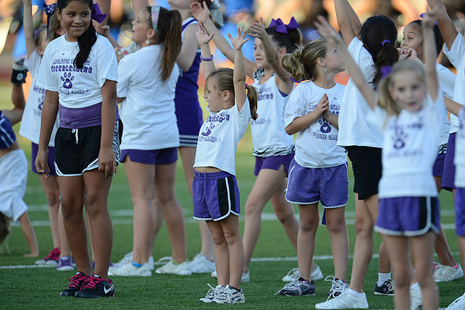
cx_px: 232
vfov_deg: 2.5
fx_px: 7105
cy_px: 155
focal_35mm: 550
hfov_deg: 3.7
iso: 800
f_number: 4
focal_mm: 550
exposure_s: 1/1250
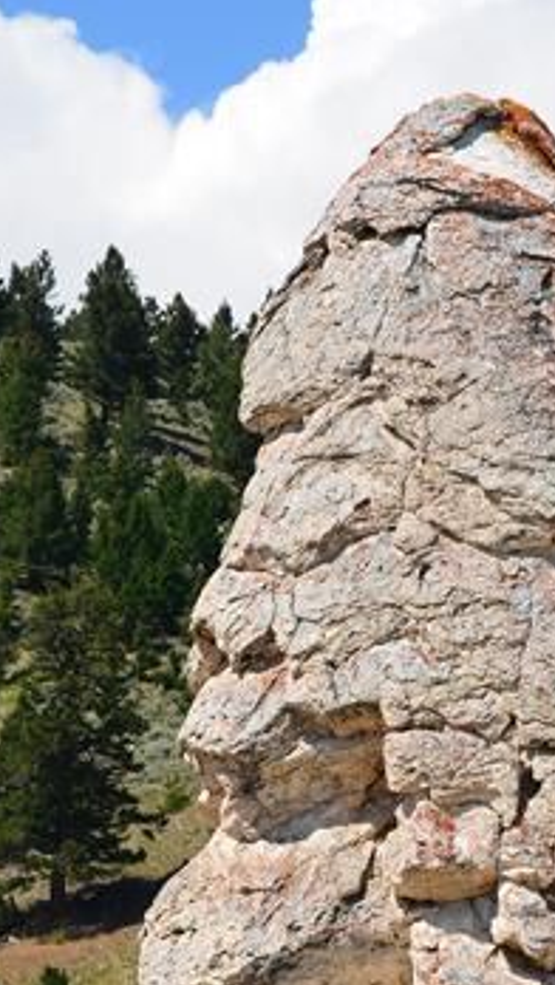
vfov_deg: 12.3
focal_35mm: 173
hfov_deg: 7.0
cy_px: 900
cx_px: 433
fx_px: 4522
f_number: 13
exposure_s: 1/200
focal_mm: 50
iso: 100
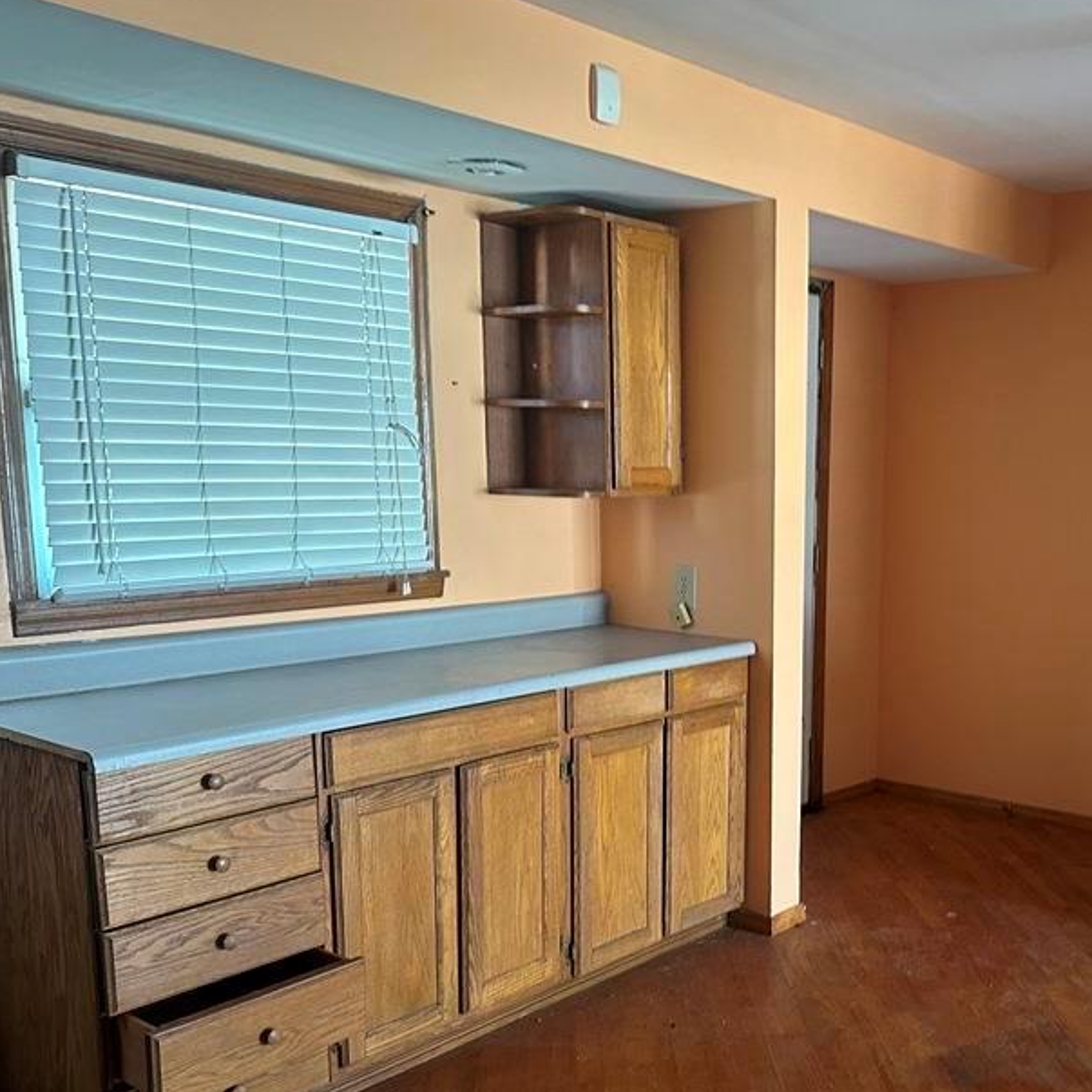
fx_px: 1285
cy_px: 668
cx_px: 777
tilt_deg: -7.0
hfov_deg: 44.9
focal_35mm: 36
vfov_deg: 45.7
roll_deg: -2.0
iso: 400
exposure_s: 1/60
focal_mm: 6.86
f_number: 1.78
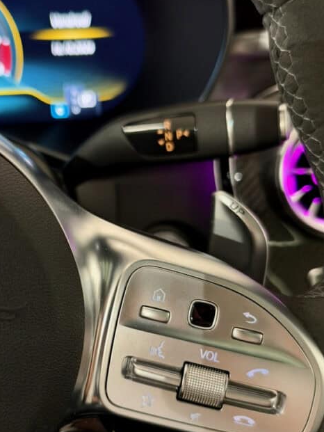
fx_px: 511
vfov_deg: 45.7
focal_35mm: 41
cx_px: 124
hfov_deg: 35.0
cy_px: 231
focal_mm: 6.9
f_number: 1.5
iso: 640
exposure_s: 1/37
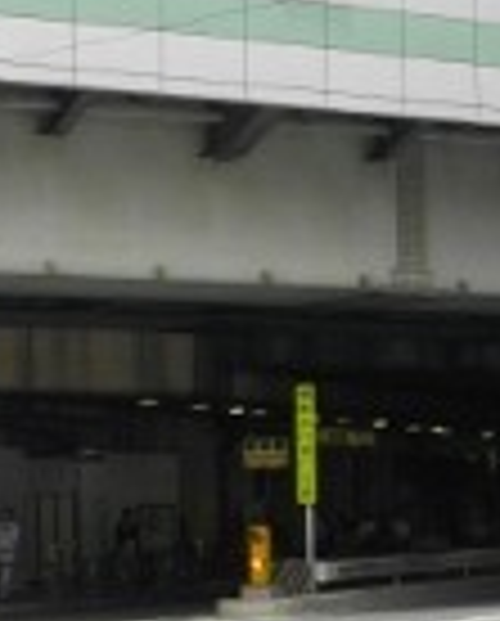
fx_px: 2083
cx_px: 275
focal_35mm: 113
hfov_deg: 13.7
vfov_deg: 17.0
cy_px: 268
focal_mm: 5.7
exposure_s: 1/500
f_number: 2.9
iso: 100
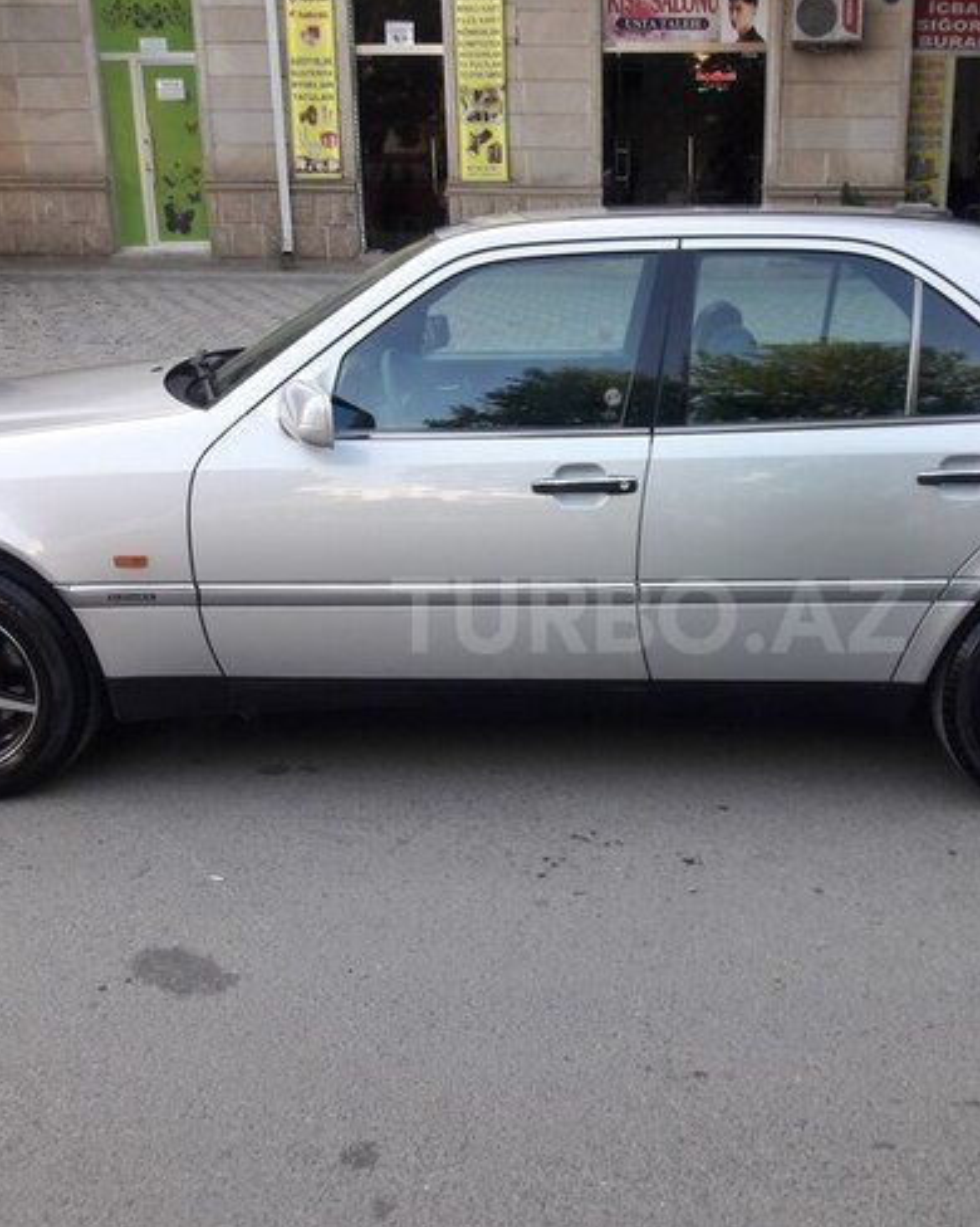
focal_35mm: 37
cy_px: 615
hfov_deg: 39.7
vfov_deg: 49.1
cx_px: 648
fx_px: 1342
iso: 40
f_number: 1.9
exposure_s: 1/100
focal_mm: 3.7
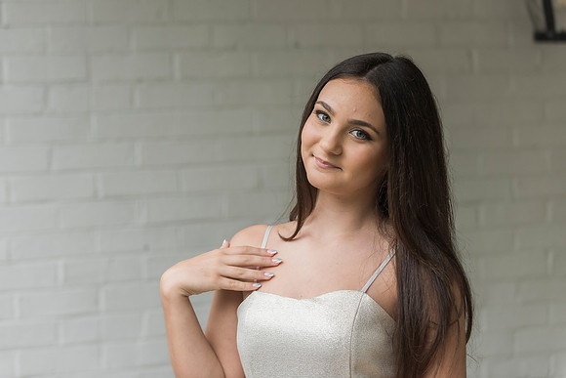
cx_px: 260
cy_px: 173
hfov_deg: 19.2
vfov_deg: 12.9
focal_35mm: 106
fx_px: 1668
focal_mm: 98
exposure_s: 1/640
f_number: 4
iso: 640
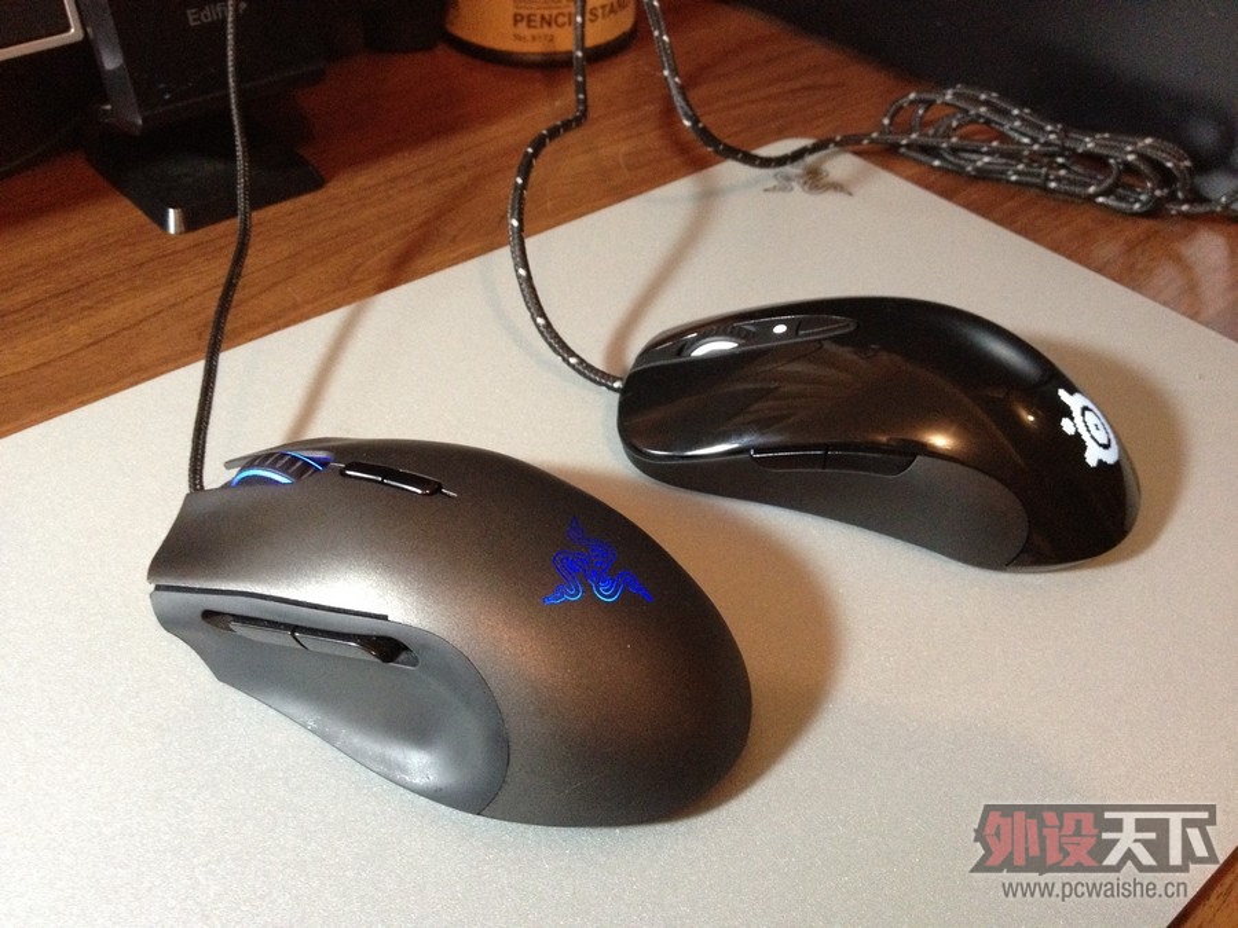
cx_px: 619
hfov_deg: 52.6
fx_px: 1252
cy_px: 464
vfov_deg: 40.7
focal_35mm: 35
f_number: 2.4
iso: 500
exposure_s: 1/15
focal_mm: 4.28
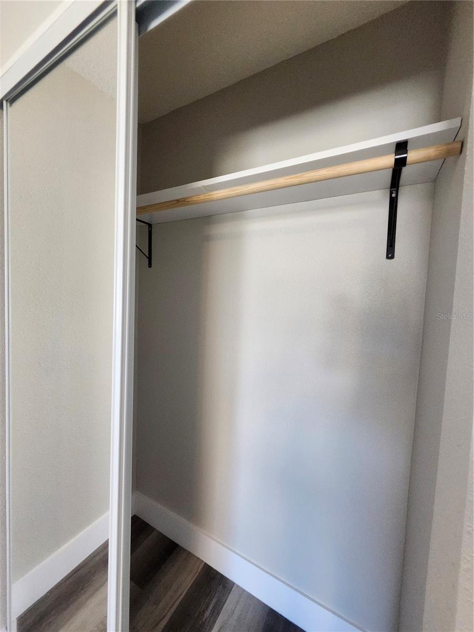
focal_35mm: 13
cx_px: 237
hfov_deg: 89.9
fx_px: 237
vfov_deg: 106.2
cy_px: 316
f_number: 2.2
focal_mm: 1.74
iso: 320
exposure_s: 1/60
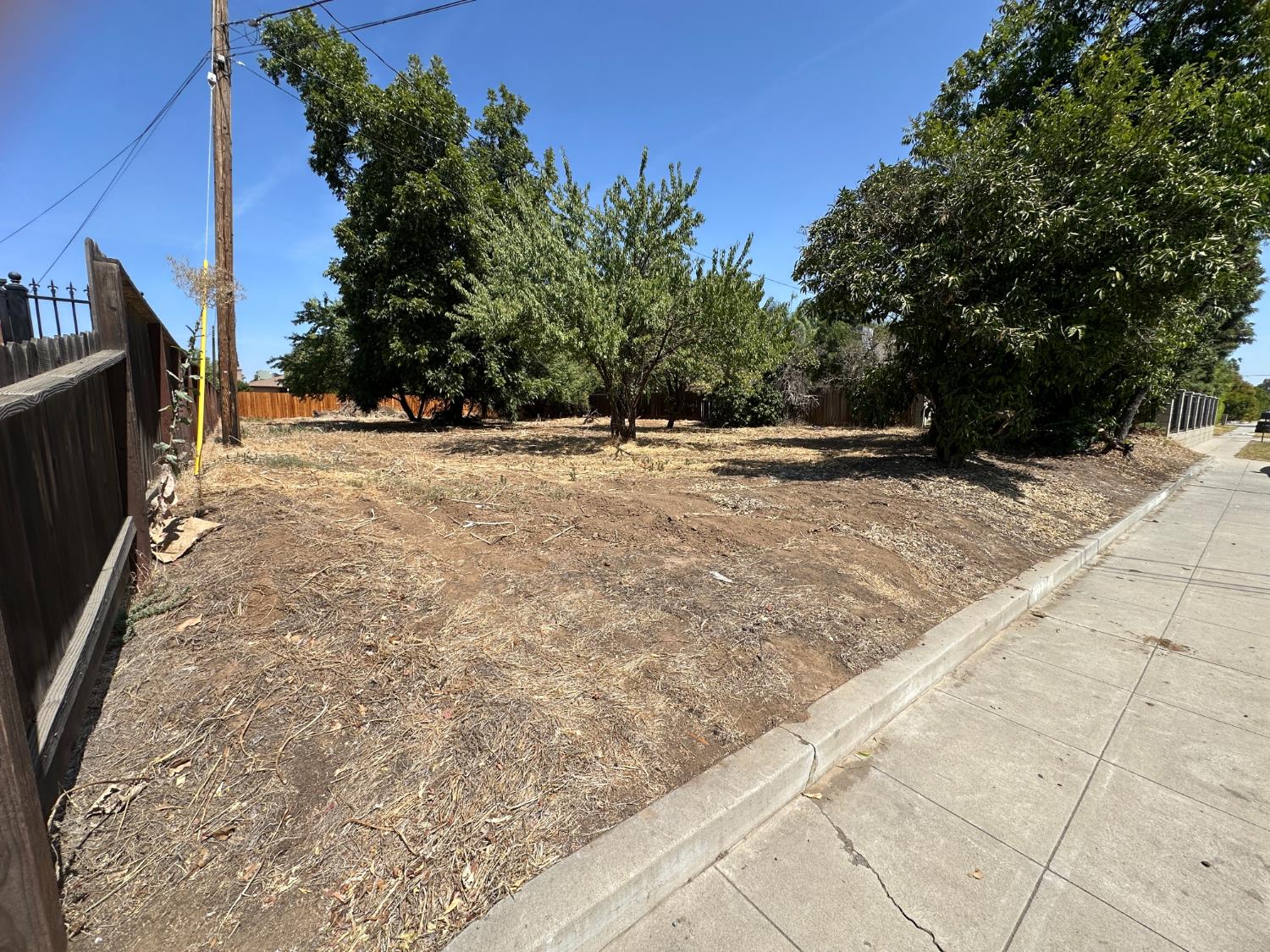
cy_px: 476
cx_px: 635
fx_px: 514
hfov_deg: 102.1
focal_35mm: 14
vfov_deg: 85.7
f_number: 2.2
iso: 50
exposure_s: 1/1770
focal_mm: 2.22
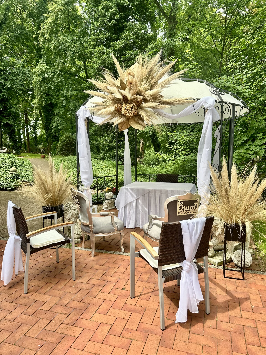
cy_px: 178
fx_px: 246
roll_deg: -0.1
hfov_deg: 56.8
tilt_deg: -6.0
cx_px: 133
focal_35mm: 24
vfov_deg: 71.6
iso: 80
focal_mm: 6.86
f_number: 1.78
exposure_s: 1/594
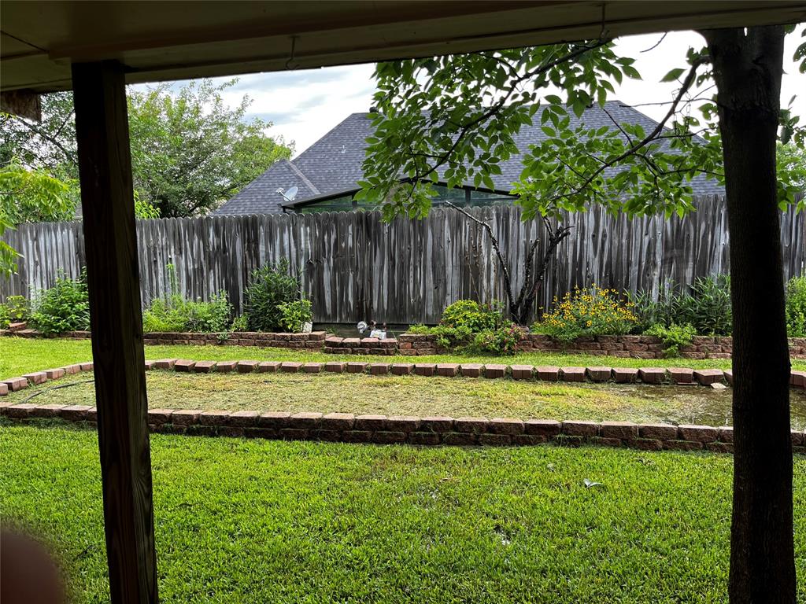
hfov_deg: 67.3
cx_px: 403
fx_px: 605
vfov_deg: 53.1
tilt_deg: -6.0
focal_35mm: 26
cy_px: 302
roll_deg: +2.4
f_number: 1.6
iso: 40
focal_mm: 5.1
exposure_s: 1/164
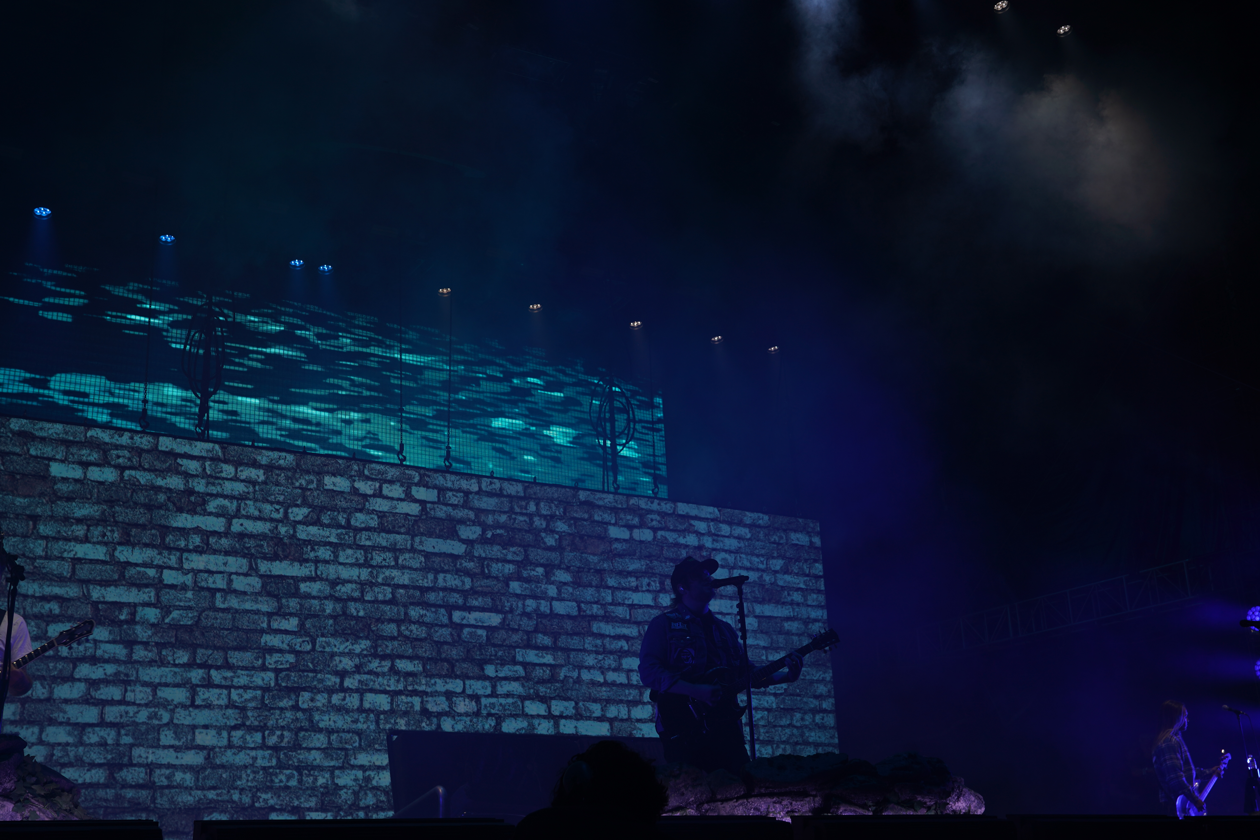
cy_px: 420
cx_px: 630
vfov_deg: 34.2
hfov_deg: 49.6
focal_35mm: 39
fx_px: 1365
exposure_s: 1/100
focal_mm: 39
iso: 100
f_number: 6.3
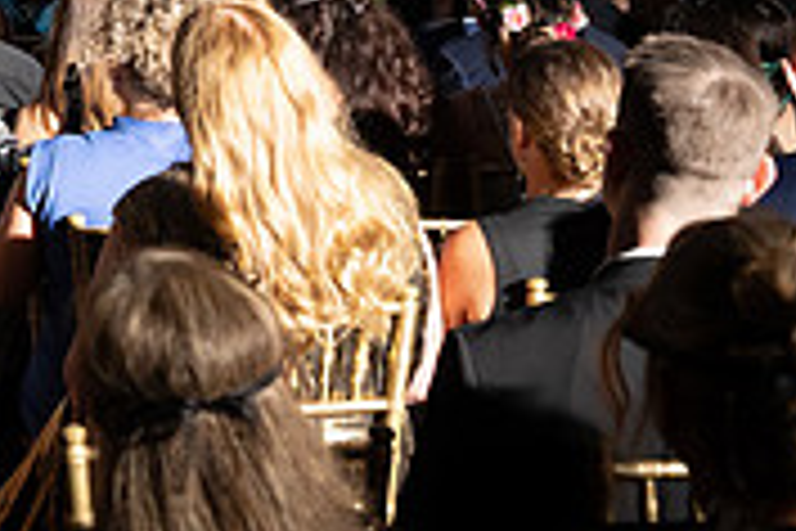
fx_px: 2543
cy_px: -214
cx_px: -319
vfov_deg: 11.5
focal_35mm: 115
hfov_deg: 16.5
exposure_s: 1/200
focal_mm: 35
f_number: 4.5
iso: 2500
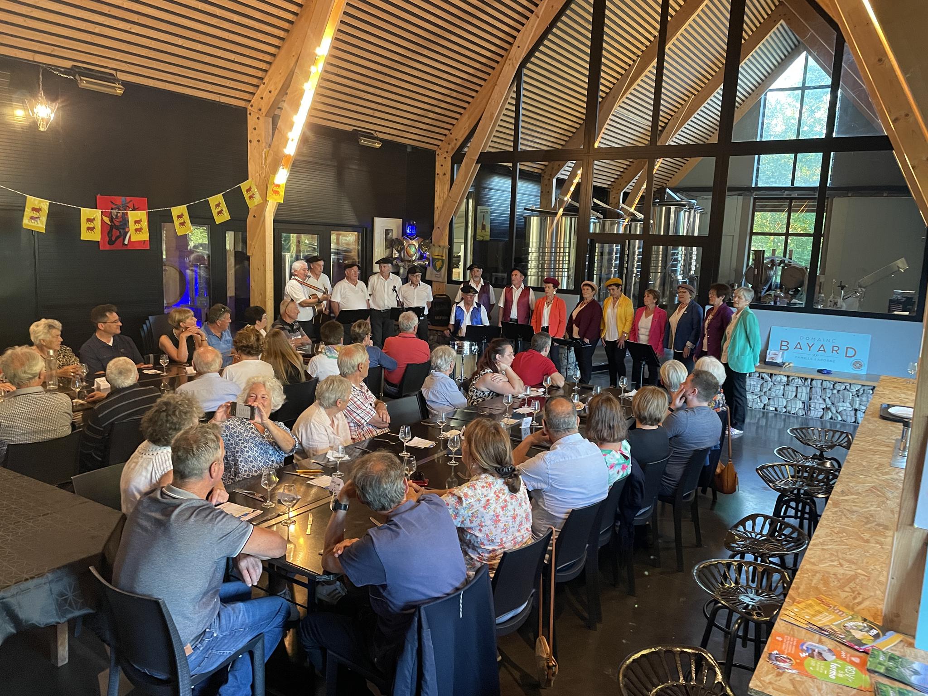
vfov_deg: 53.1
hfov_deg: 67.3
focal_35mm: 26
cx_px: 464
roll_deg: -2.5
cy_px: 348
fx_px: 697
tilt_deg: -7.4
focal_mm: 4.2
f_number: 1.6
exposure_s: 1/46
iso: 500
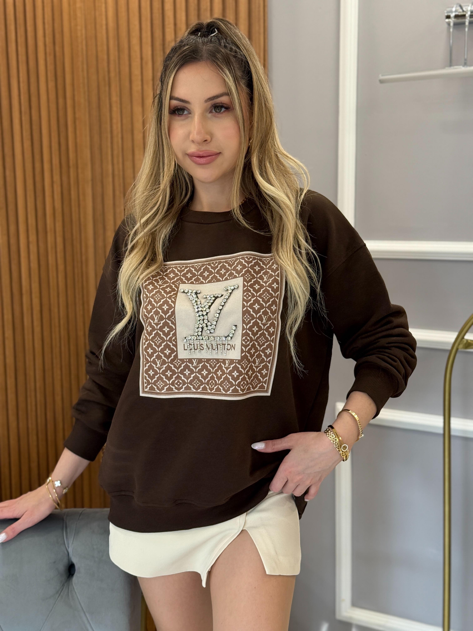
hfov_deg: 30.3
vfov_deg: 39.7
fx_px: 875
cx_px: 236
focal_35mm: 48
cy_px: 316
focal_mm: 6.76
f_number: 1.78
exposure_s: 1/143
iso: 160
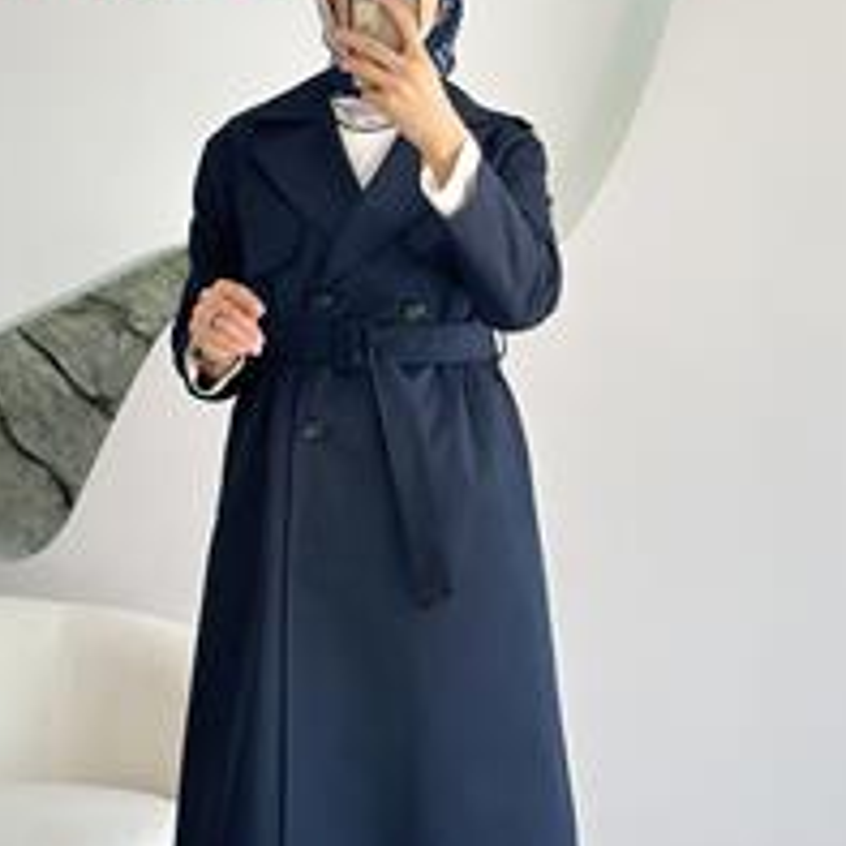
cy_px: 341
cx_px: 374
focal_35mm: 89
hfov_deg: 19.5
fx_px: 2461
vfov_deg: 19.5
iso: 80
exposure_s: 1/302
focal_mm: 6.86
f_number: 1.78
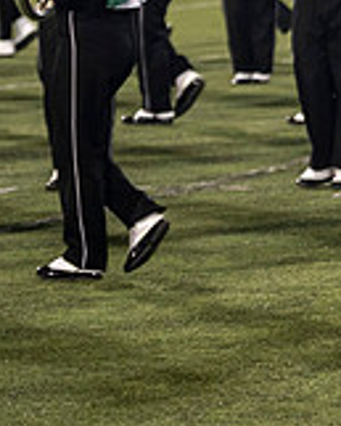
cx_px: 740
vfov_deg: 5.6
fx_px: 4336
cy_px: -69
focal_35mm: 344
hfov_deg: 4.4
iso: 1000
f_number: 2.8
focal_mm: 102
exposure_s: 1/500
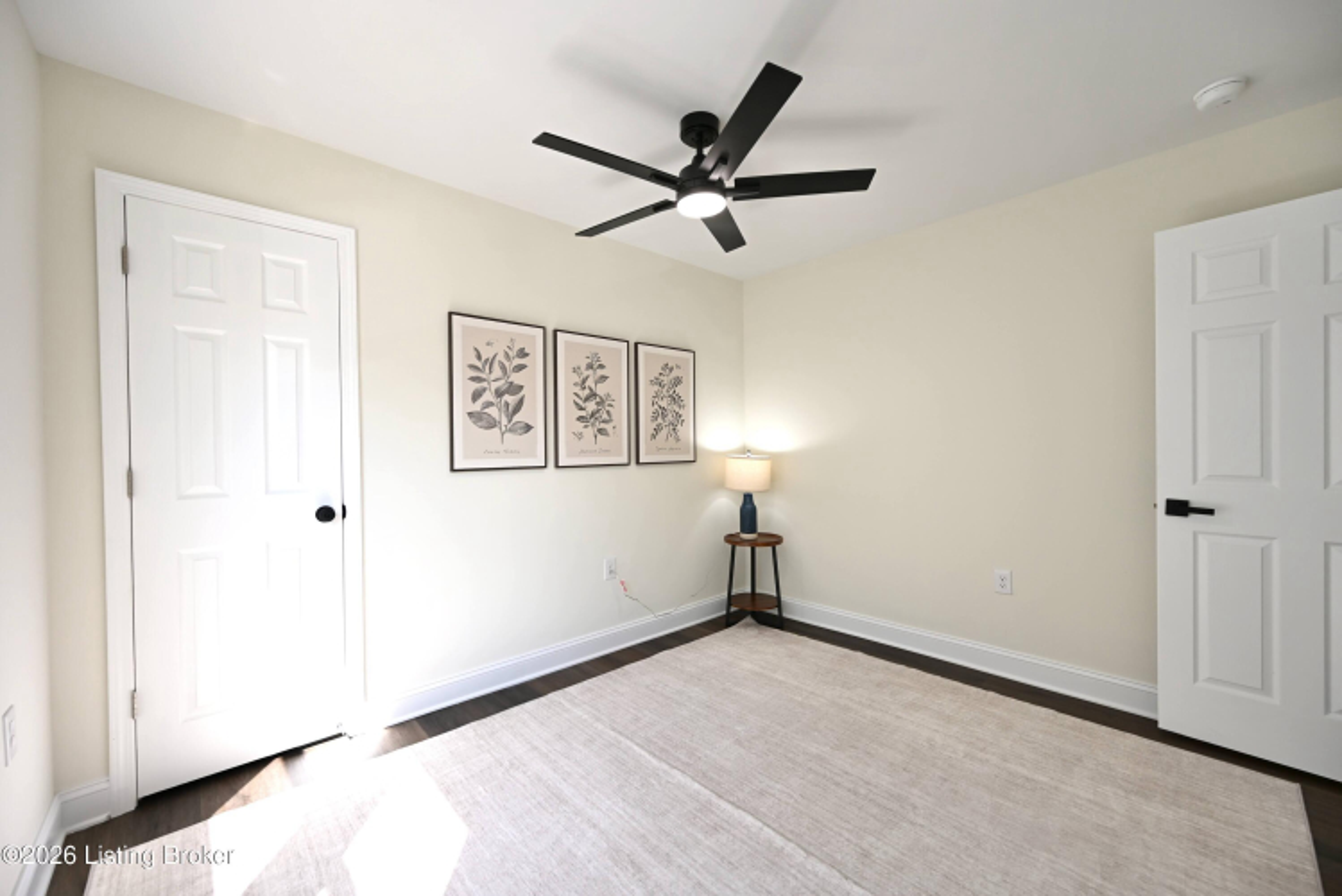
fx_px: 522
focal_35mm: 14
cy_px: 448
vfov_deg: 81.3
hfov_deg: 104.2
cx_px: 671
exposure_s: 1/50
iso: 220
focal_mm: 14
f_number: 5.6
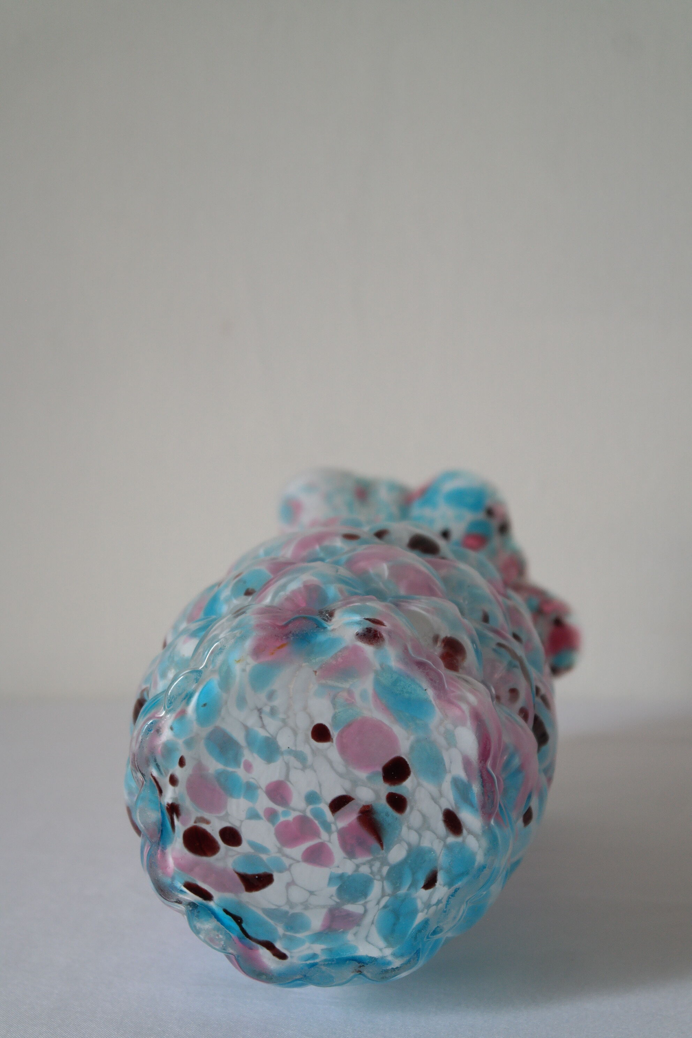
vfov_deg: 26.3
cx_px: 346
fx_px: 2220
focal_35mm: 77
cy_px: 519
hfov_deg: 17.7
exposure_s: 1/80
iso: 400
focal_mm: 50
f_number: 5.6
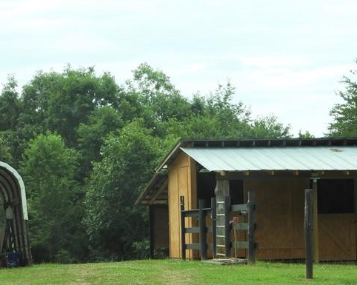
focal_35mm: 166
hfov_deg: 11.6
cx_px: 287
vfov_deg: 9.3
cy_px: 238
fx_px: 1753
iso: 100
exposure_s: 1/320
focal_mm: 14.3
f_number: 4.5
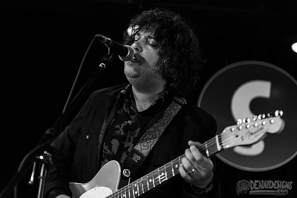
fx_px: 578
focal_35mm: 70
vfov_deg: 19.5
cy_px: 99
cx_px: 148
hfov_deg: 28.8
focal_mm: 70
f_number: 3.2
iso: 500
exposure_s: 1/125
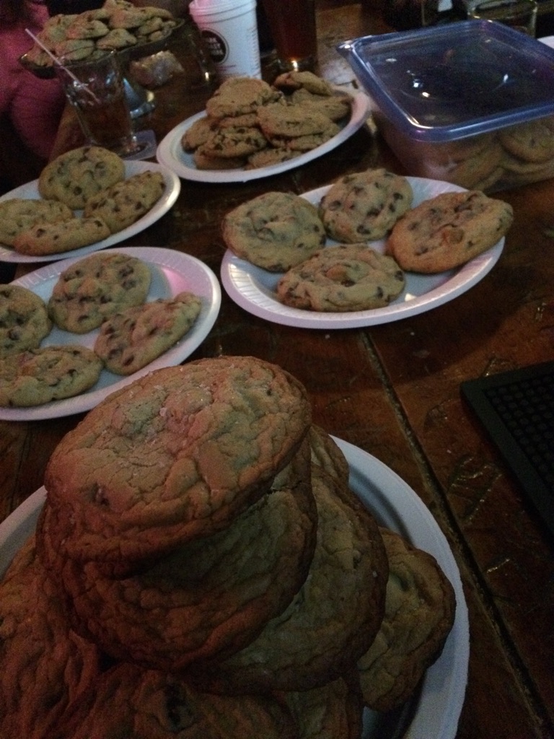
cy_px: 370
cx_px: 277
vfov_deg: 61.7
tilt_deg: -41.1
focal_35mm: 29
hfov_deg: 48.2
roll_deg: +15.3
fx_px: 619
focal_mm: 4.15
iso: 1000
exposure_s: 1/15
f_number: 2.2
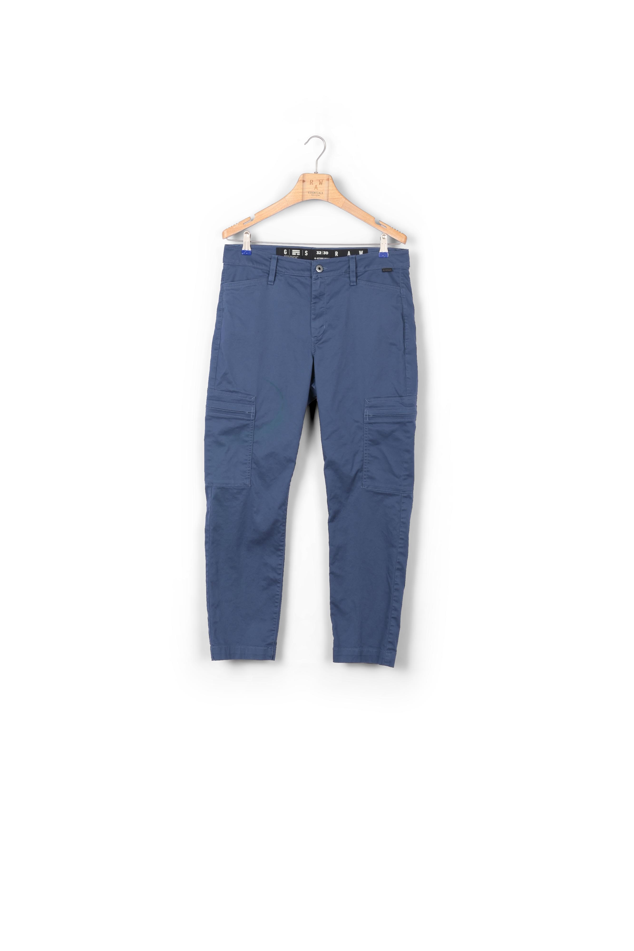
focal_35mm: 38
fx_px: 1004
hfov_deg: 35.0
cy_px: 476
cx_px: 317
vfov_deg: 50.7
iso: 100
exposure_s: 1/200
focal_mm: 38
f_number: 11
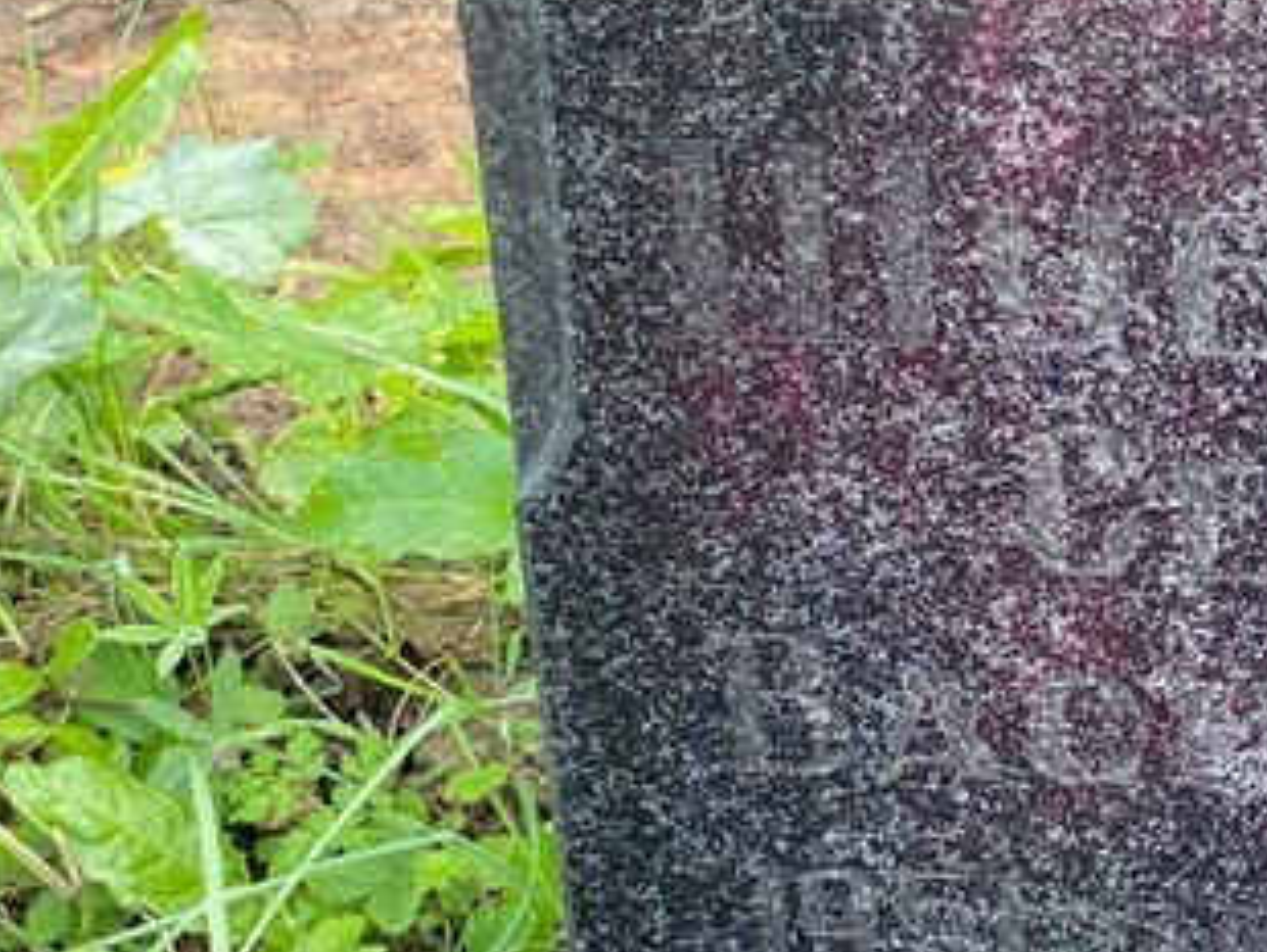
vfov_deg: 11.1
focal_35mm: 134
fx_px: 4908
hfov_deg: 14.2
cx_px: 1586
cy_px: 576
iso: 80
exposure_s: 1/122
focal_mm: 6
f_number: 2
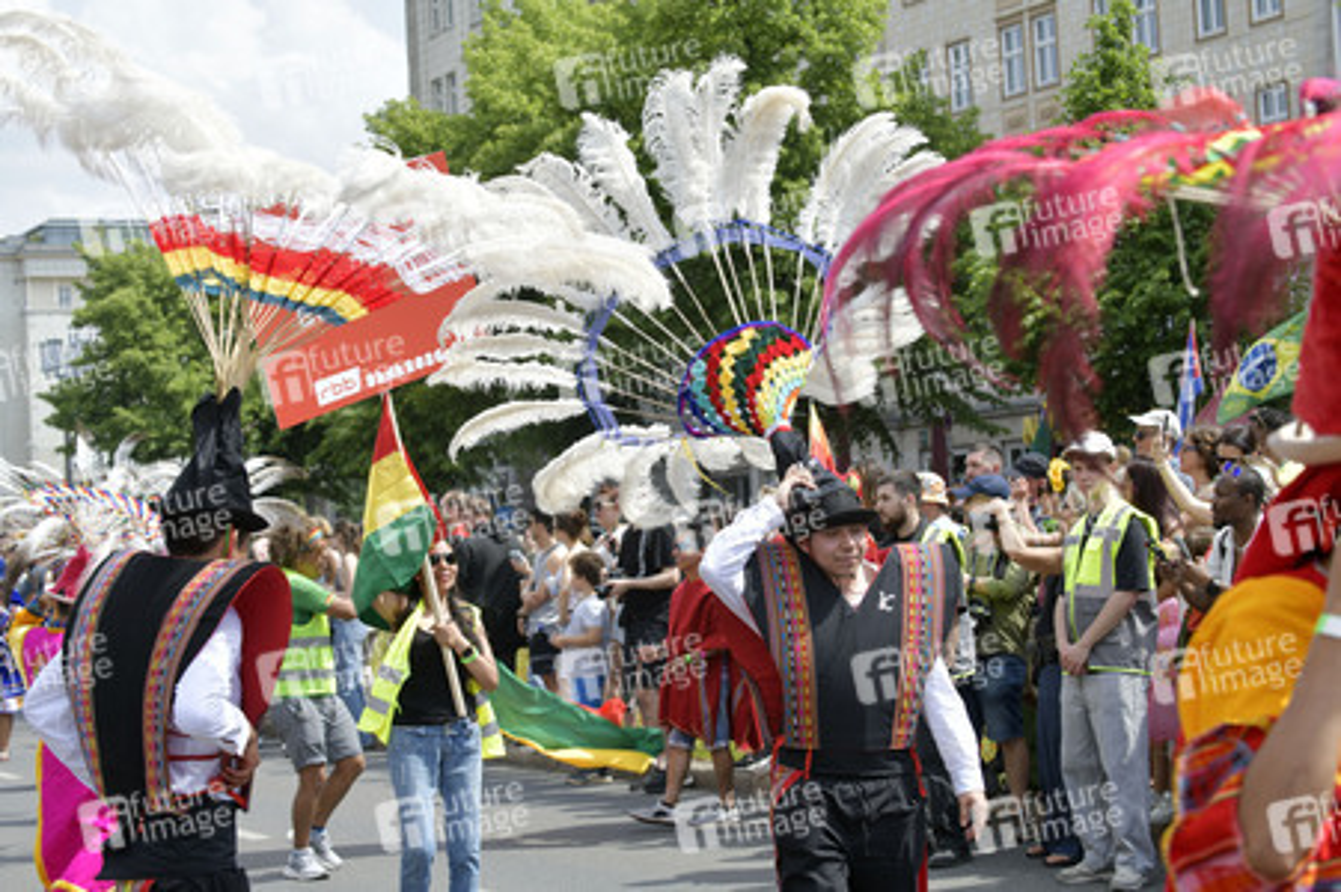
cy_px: 446
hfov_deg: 28.9
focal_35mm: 70
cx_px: 670
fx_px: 2606
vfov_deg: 19.4
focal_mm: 70
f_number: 6.3
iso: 160
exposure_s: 1/400
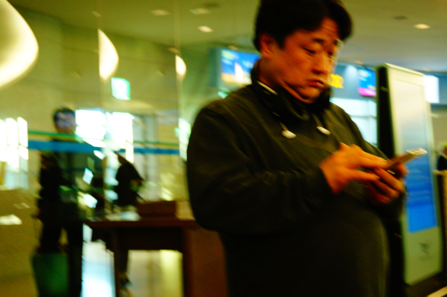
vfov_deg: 25.7
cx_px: 224
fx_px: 651
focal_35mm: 52
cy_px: 148
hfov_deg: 37.9
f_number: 5
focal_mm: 35
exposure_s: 1/60
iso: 1600
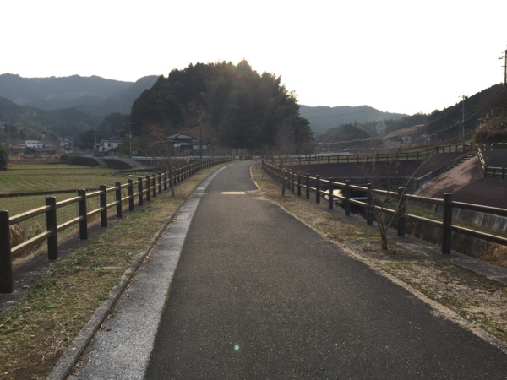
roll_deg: +0.5
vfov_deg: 48.2
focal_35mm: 29
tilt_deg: -5.4
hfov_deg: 61.7
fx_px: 425
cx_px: 254
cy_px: 190
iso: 32
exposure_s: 1/444
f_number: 2.2
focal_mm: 4.15
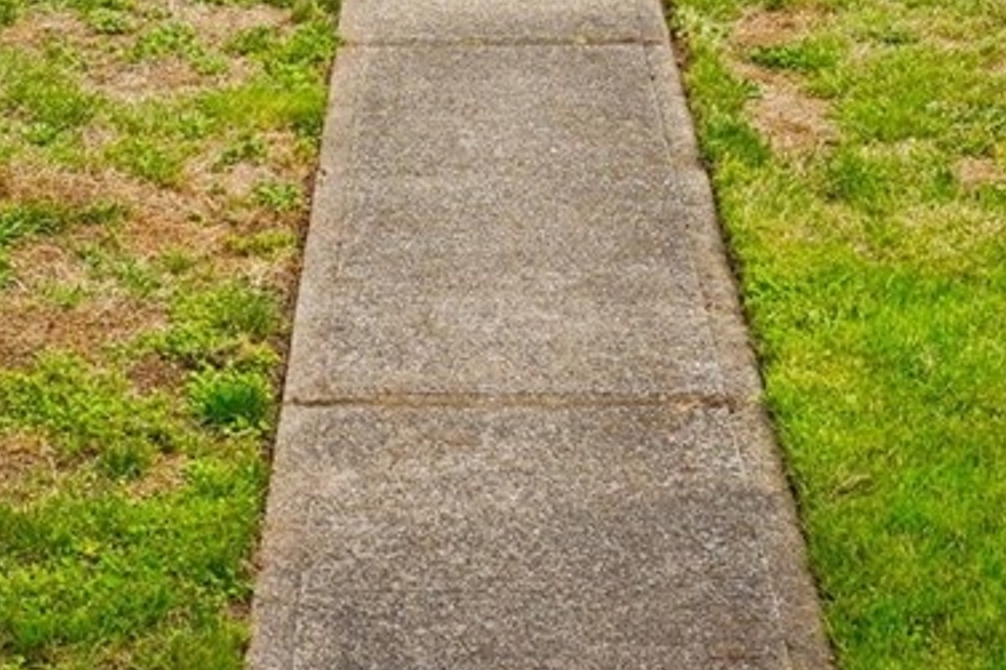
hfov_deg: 16.3
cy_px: -775
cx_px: 495
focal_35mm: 126
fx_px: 3519
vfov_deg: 9.9
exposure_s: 1/200
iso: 100
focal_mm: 28
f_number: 8
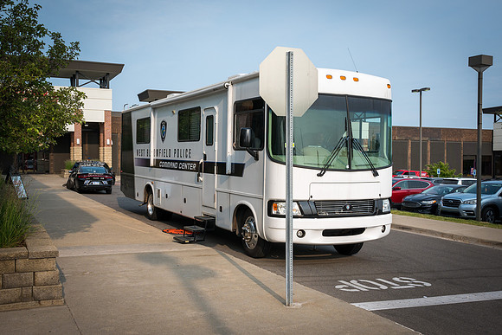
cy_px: 168
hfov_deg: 53.1
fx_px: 502
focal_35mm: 36
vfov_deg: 36.9
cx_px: 251
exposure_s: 1/250
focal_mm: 24
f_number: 8
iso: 100
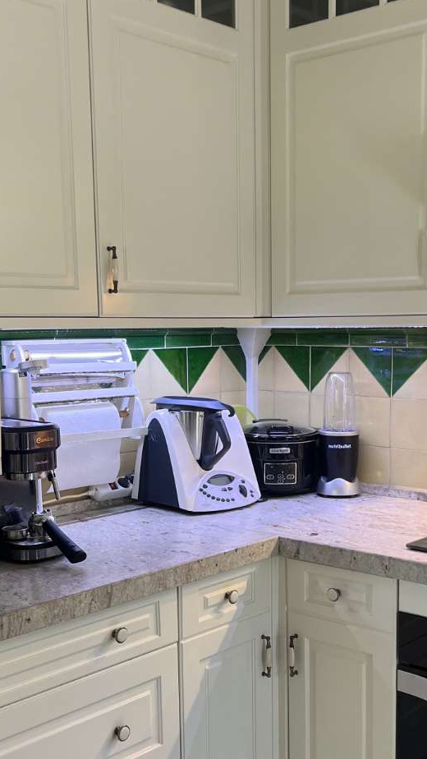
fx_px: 926
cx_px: 247
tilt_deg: -8.8
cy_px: 461
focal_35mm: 46
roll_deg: -0.1
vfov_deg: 44.3
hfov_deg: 25.9
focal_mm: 5.1
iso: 125
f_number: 1.6
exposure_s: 1/121
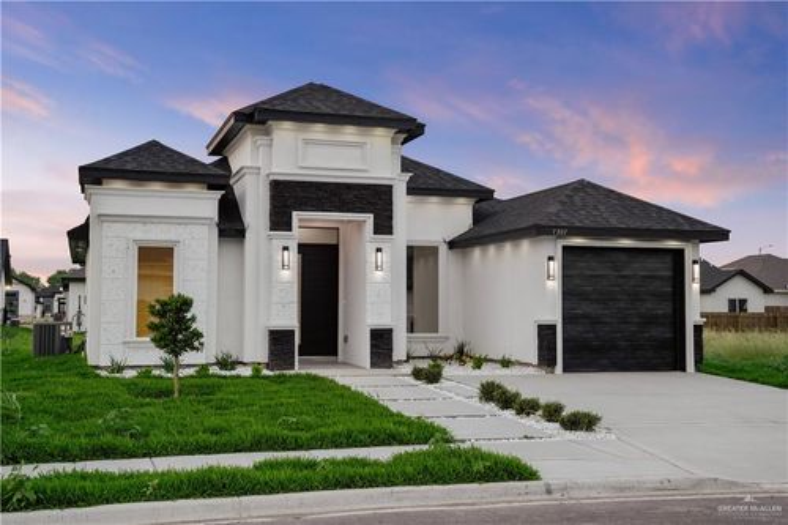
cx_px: 394
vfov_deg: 29.7
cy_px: 262
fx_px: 991
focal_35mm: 45
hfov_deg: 43.4
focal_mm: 45.3
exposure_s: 1/50
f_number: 7.1
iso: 400
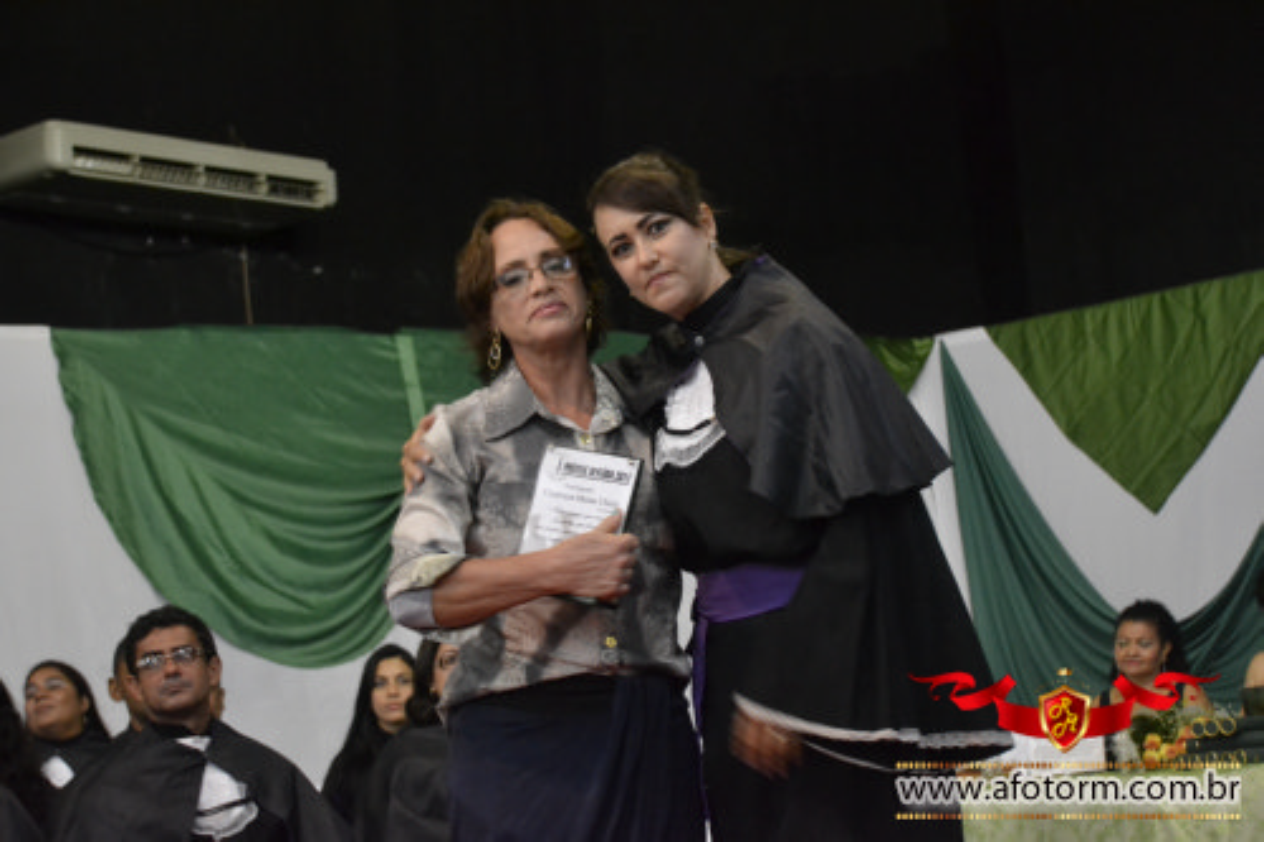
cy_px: 421
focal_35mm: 75
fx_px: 2632
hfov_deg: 27.0
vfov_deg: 18.2
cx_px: 632
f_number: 4.8
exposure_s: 1/25
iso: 3200
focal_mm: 50
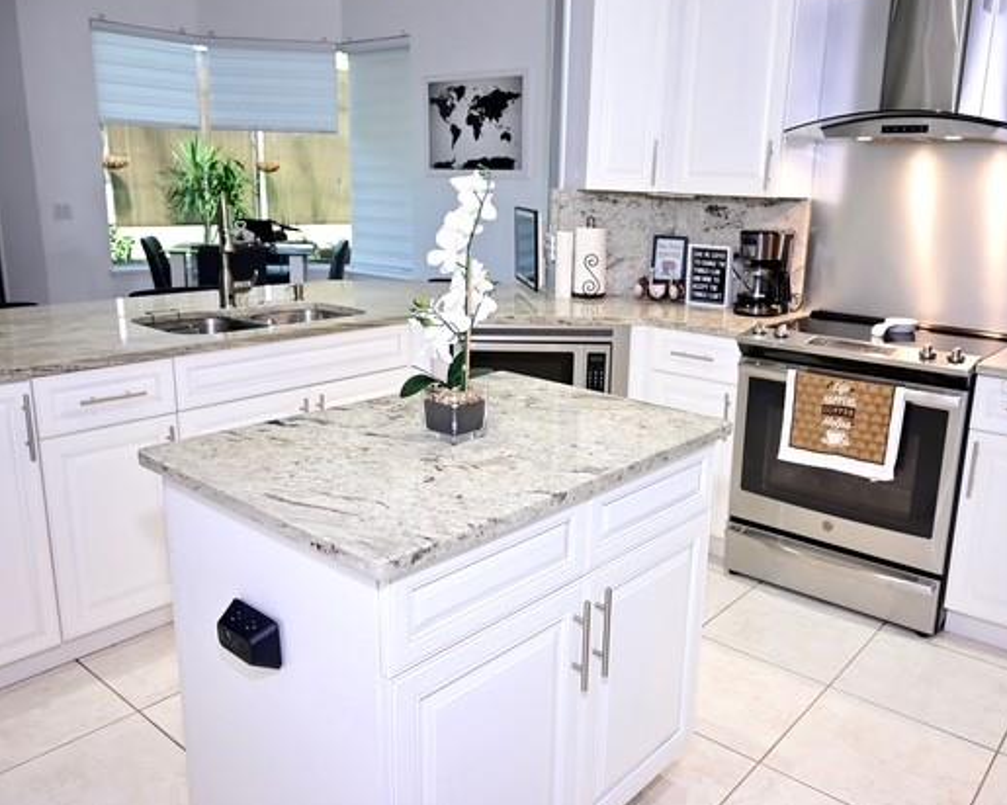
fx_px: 834
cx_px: 561
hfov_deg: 62.0
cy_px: 393
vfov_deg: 51.5
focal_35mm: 28
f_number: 3.5
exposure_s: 1/200
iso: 500
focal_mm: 16
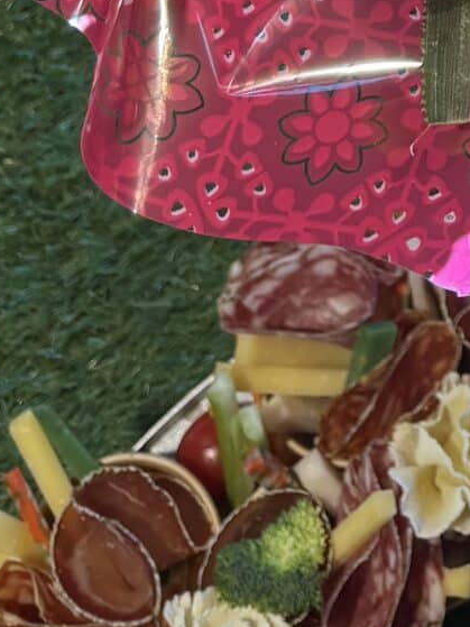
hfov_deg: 11.9
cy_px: -762
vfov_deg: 13.3
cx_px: 706
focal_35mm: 119
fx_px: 2155
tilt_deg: -50.1
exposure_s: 1/214
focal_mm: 5.96
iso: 40
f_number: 1.6
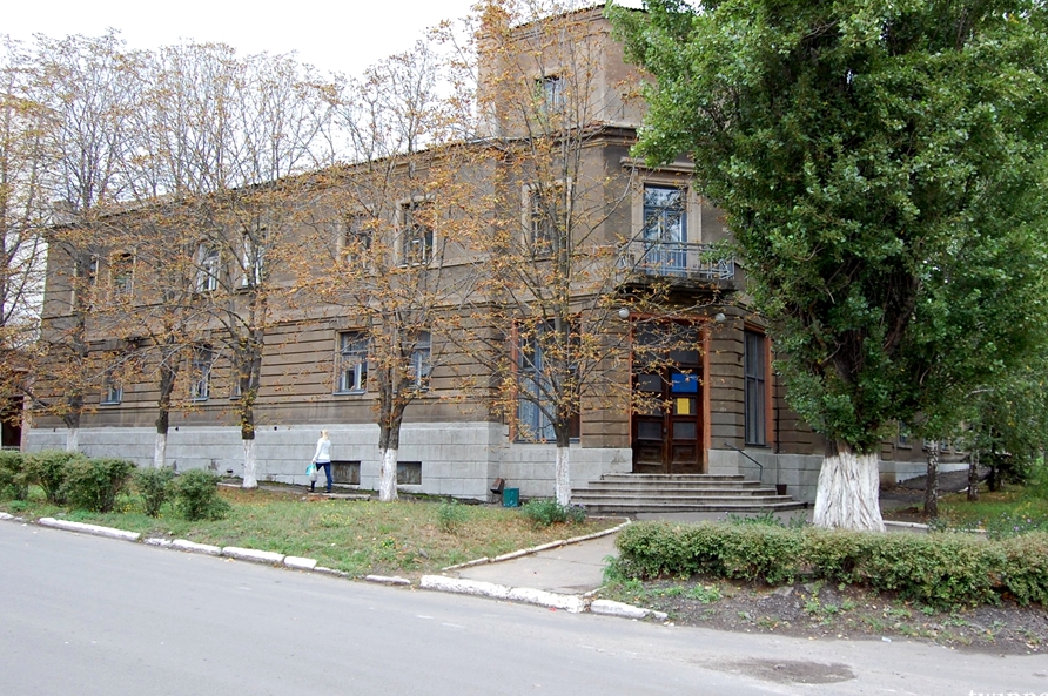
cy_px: 316
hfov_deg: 60.2
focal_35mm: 31
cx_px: 575
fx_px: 902
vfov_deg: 42.2
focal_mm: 18
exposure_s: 1/125
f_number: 5.6
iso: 400
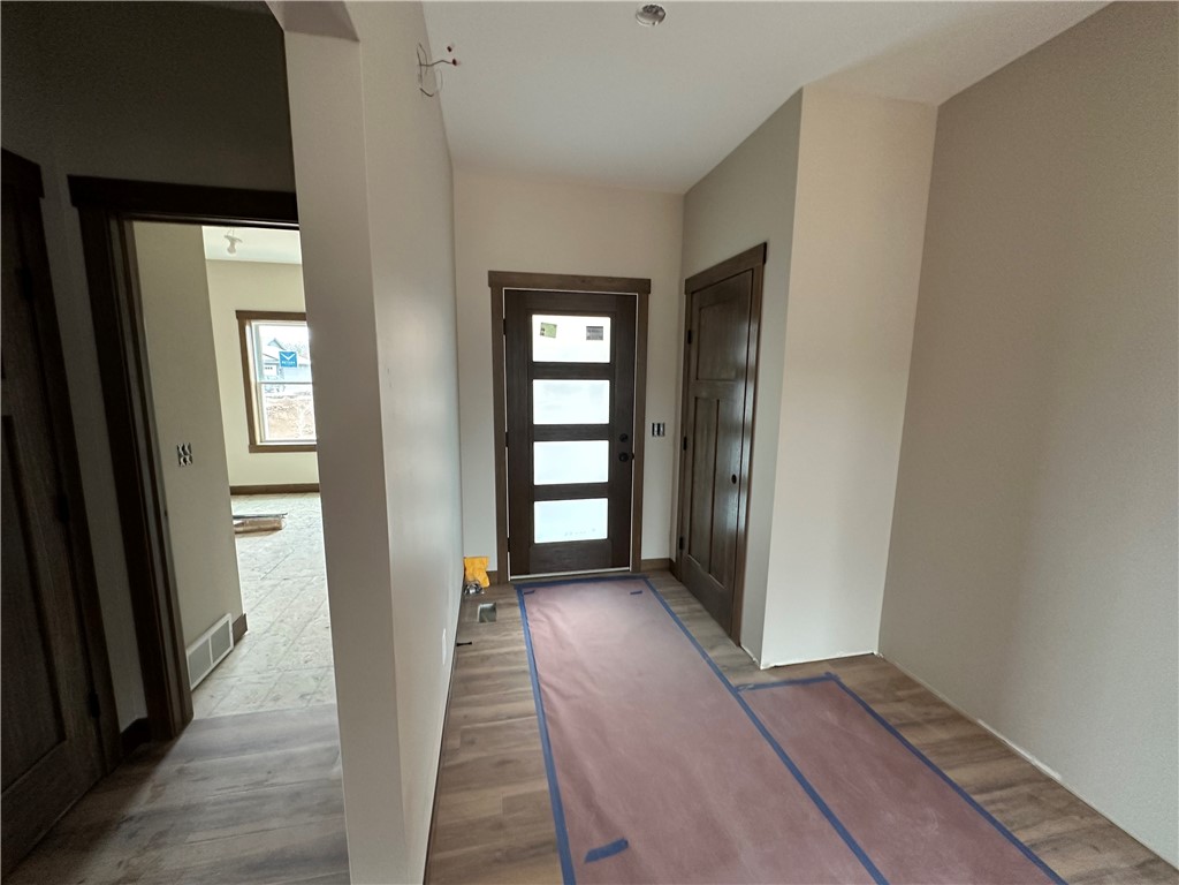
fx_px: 477
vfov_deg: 85.7
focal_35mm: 14
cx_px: 590
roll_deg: -0.2
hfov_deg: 102.1
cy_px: 442
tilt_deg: -7.5
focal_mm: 2.22
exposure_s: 1/60
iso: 320
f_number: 2.2
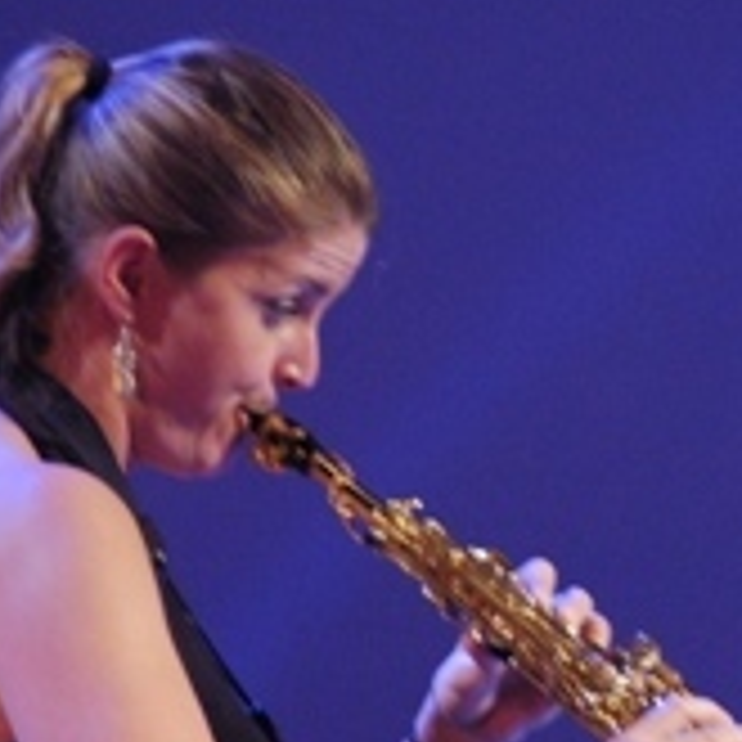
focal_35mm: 638
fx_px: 15476
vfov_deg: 2.7
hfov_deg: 2.7
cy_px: 369
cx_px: 886
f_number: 2.8
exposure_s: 1/60
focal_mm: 185
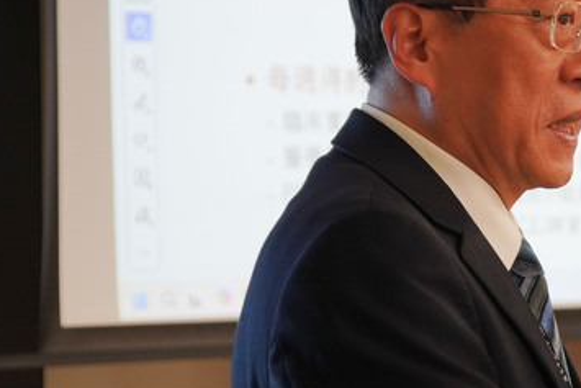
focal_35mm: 179
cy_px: 215
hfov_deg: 11.3
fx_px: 2892
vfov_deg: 7.7
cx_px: 645
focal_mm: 53
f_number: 4
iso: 1000
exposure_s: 1/160
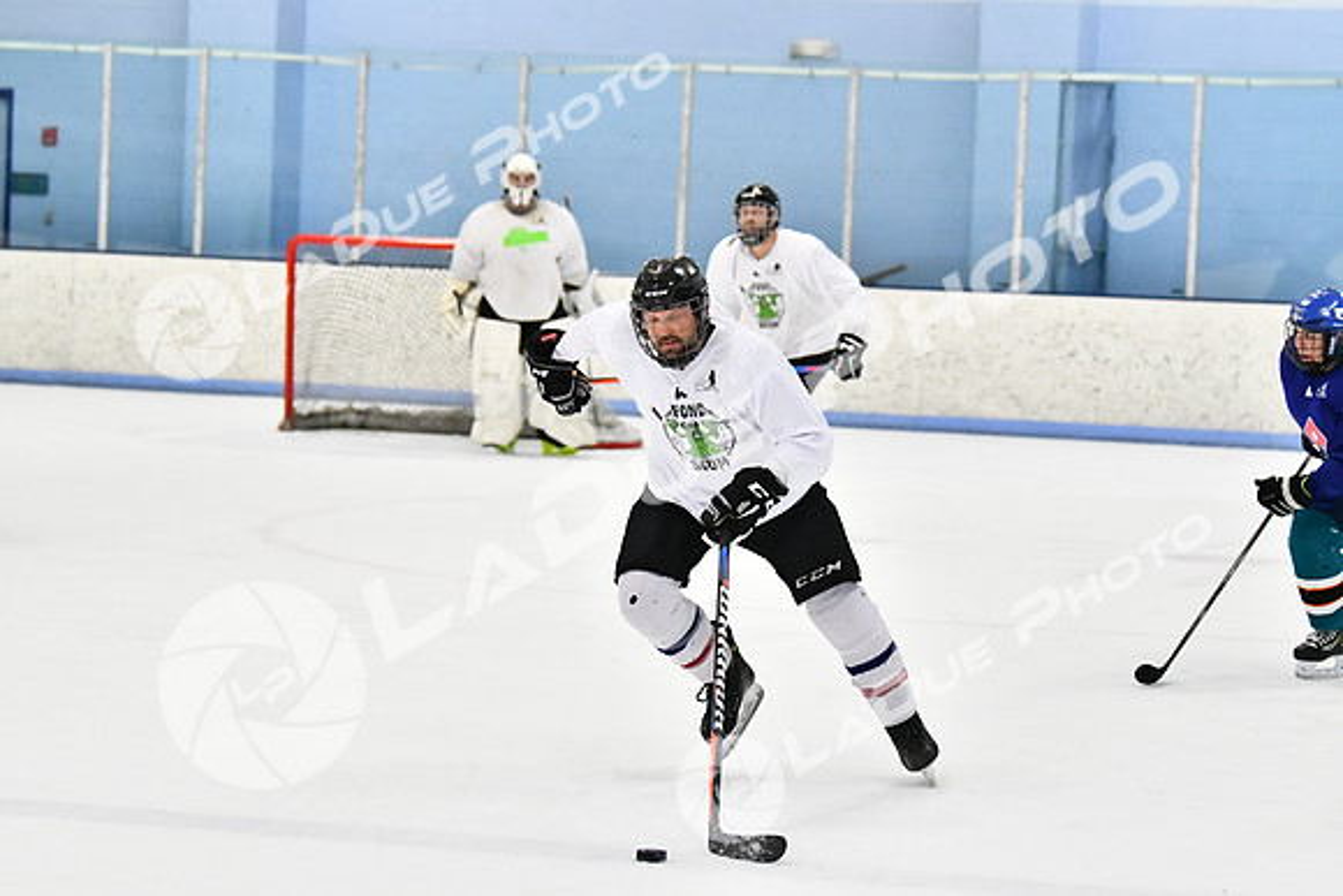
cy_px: 448
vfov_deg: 9.6
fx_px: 5317
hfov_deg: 14.4
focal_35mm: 142
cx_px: 672
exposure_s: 1/1250
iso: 6400
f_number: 3.2
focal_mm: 95
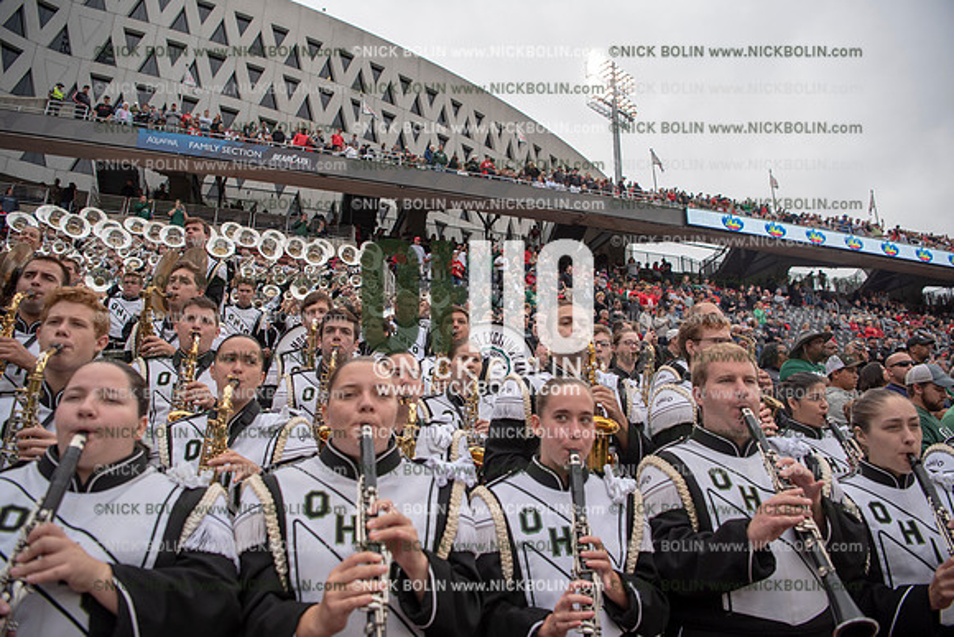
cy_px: 318
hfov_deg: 73.7
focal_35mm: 24
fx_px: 636
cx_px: 477
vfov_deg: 53.2
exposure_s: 1/800
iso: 250
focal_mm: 24
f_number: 3.5
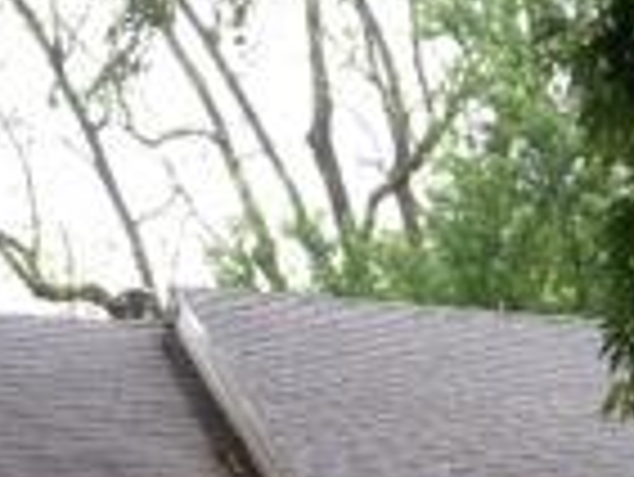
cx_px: 845
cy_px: 760
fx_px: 2915
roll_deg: +0.6
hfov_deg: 12.0
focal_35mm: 159
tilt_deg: +0.1
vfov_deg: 9.1
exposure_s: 1/400
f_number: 2.4
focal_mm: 4.28
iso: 50
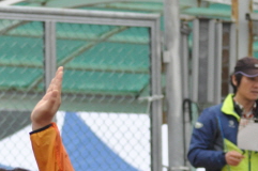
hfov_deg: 2.6
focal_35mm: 796
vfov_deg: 1.7
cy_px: 180
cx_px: -79
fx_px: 5697
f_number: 4
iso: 1250
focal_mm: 200
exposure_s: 1/1600
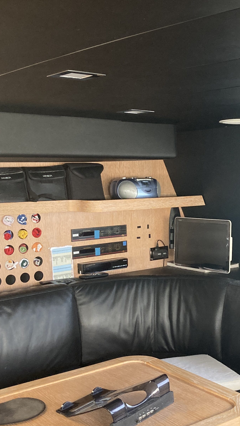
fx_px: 577
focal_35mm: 51
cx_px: 205
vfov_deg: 40.5
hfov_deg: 23.0
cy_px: 234
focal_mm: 3.99
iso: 250
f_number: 1.8
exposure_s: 1/60
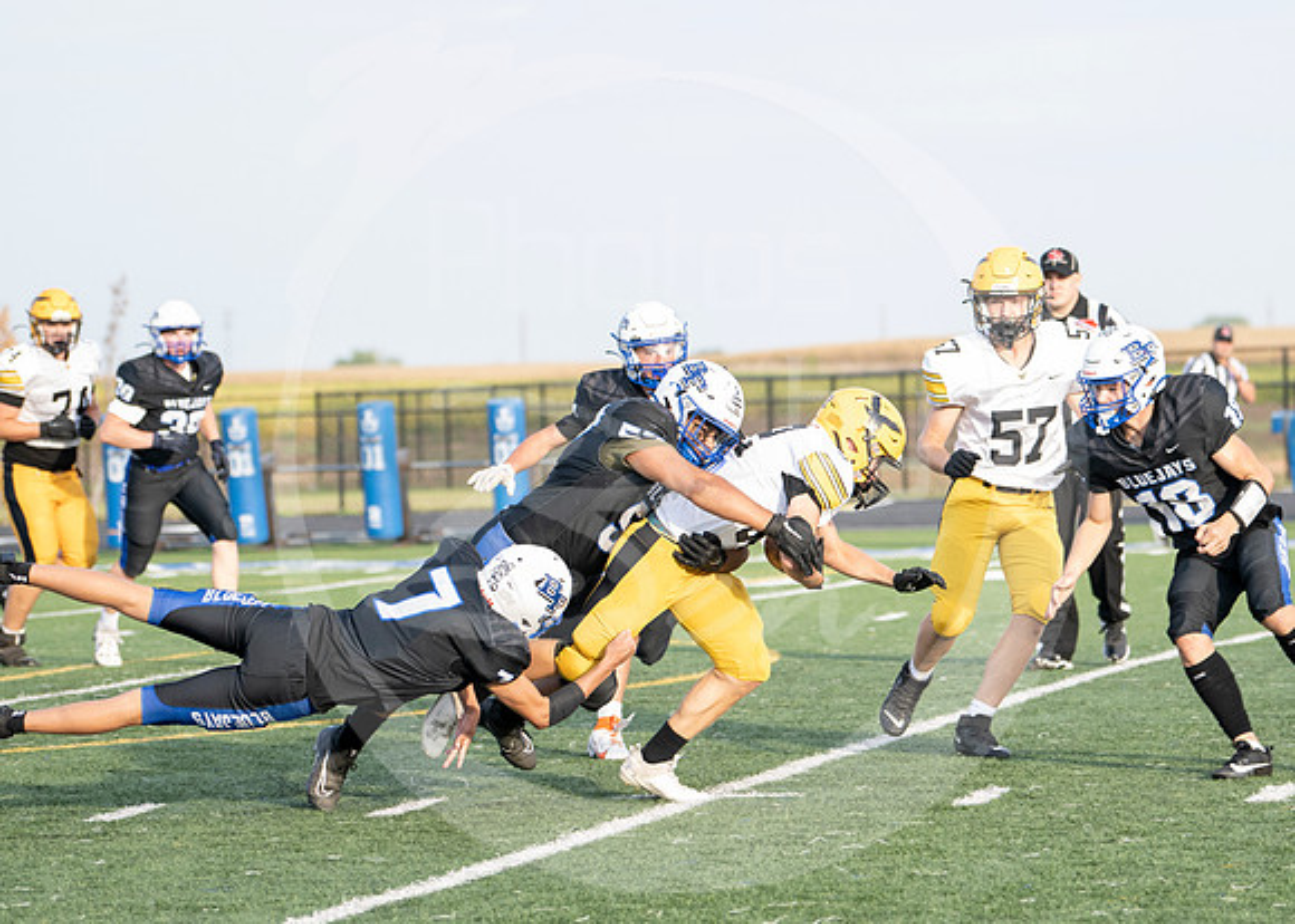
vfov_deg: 8.0
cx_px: 831
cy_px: 396
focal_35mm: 181
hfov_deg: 11.1
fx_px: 6639
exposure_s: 1/1000
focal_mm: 102
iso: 400
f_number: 2.8
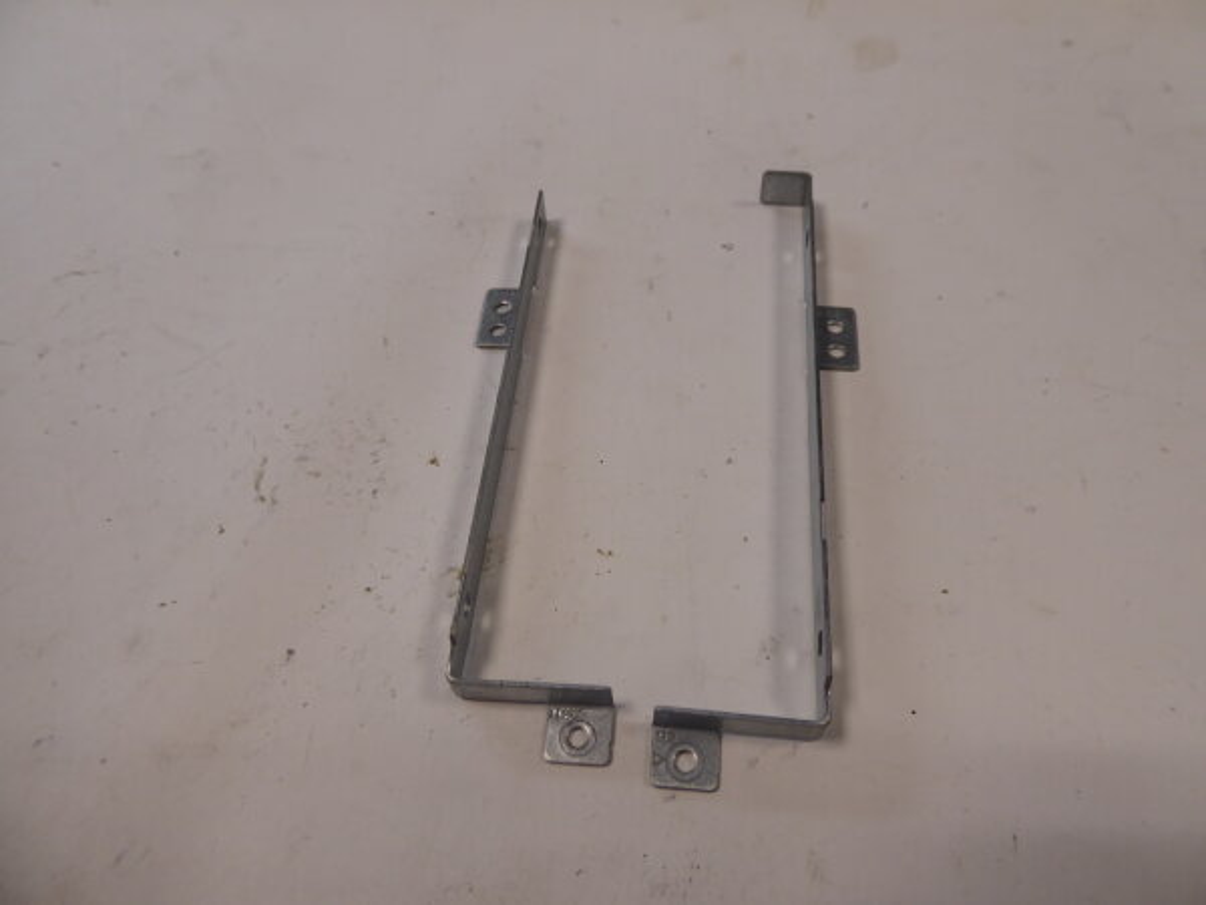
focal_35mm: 25
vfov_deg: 54.9
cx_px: 603
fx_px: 871
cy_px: 452
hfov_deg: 69.4
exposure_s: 1/60
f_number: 3.3
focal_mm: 4.3
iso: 125
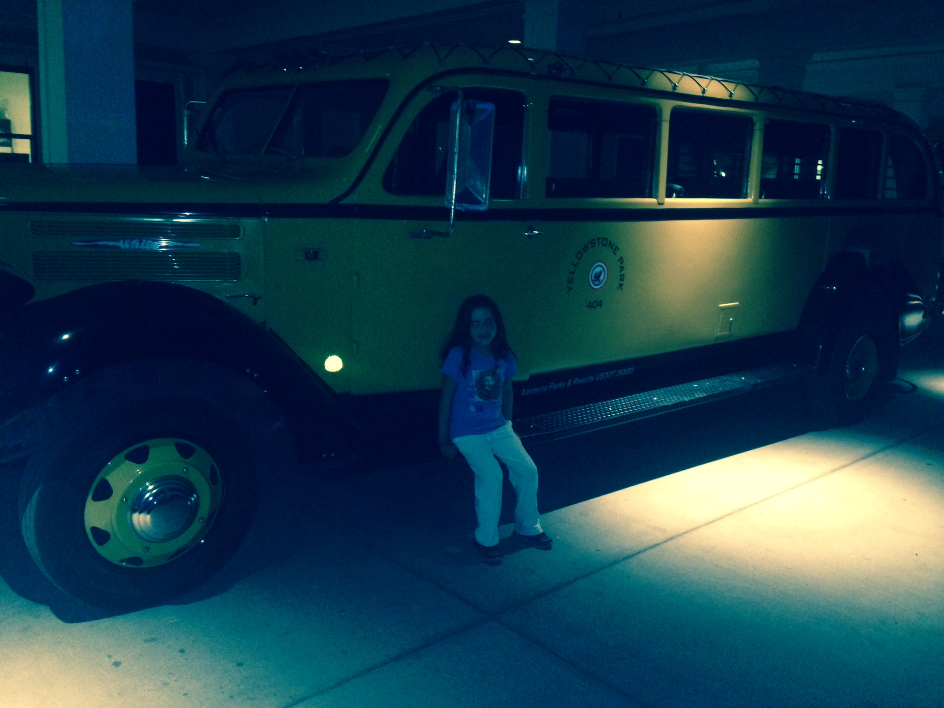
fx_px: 900
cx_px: 472
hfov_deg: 55.4
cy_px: 354
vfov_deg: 42.9
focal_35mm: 33
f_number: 2.4
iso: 500
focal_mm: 4.12
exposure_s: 1/16
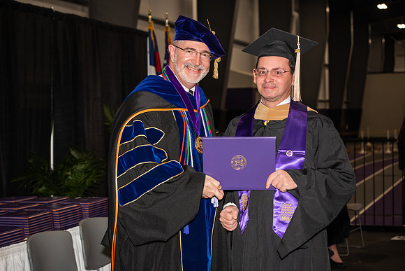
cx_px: 202
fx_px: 788
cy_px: 136
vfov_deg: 19.5
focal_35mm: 70
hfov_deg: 28.8
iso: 1000
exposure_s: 1/200
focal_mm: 70
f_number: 5.6
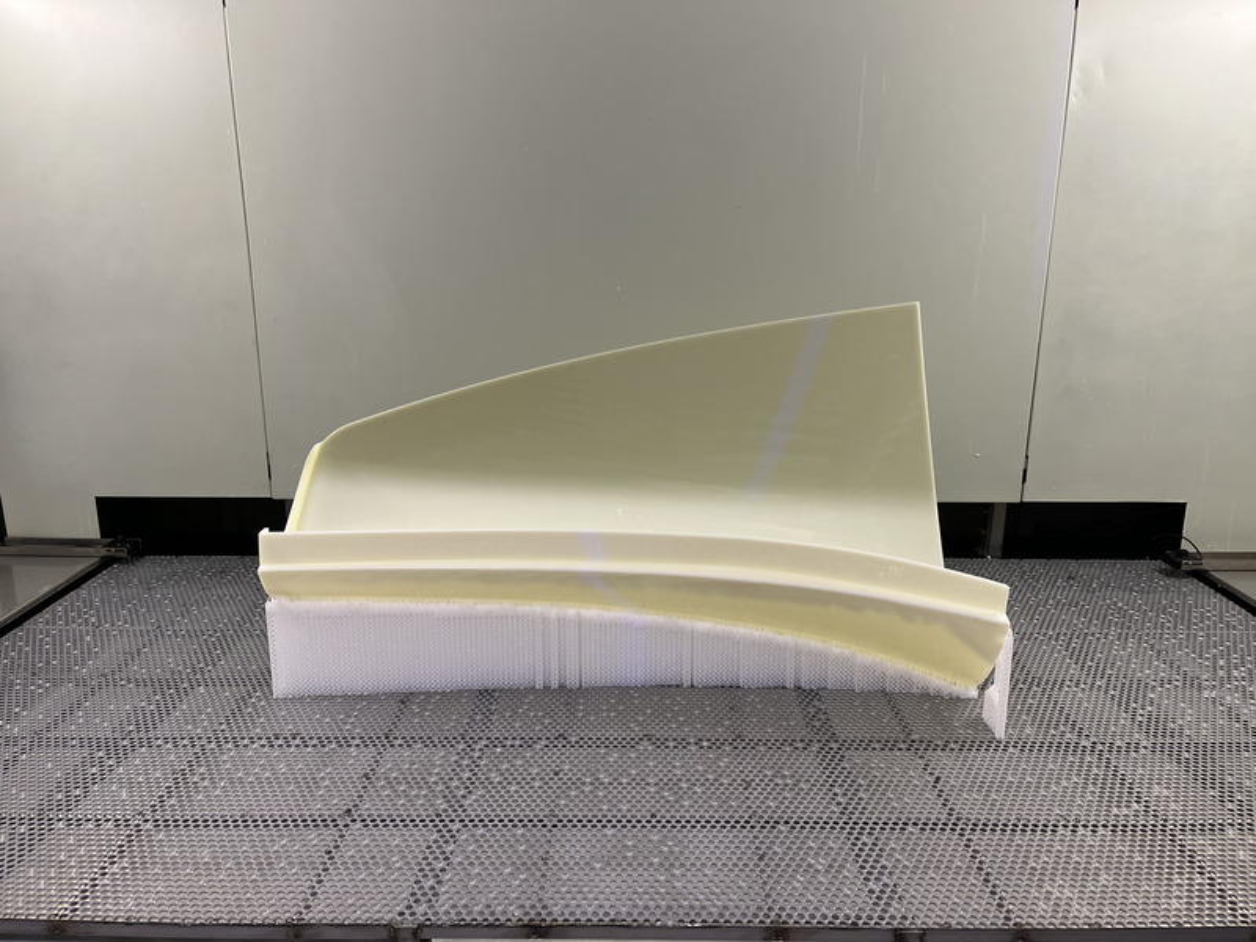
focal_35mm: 26
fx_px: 943
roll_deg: +0.1
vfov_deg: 53.1
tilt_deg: -14.9
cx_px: 628
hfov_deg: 67.3
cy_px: 471
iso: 125
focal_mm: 5.1
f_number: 1.6
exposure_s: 1/100
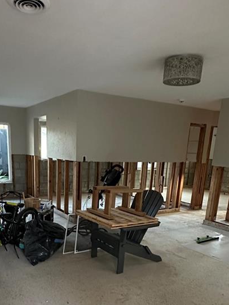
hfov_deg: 45.1
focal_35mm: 31
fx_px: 274
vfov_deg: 56.1
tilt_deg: -14.3
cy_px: 221
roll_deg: -2.7
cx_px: 89
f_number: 2.2
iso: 800
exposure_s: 1/60
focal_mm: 2.22
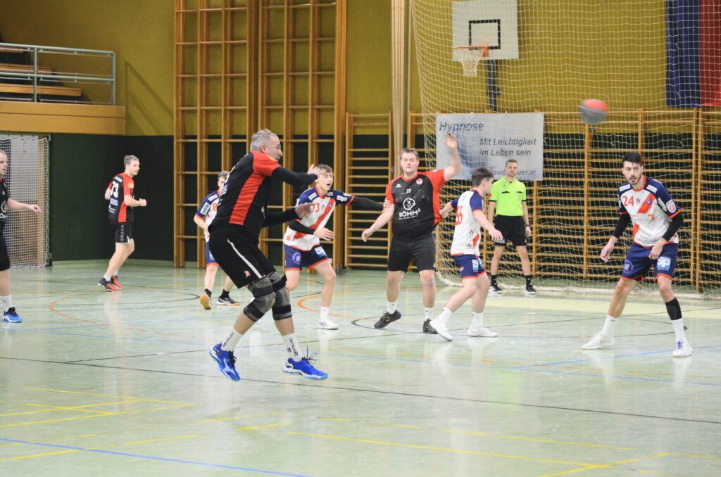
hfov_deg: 20.7
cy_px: 238
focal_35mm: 99
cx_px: 360
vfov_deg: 13.8
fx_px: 1978
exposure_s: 1/200
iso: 1600
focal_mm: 66
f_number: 4.2
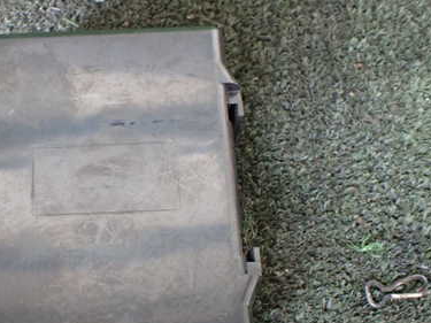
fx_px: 597
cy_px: 213
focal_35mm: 48
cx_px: 120
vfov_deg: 30.1
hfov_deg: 38.8
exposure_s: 1/50
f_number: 2.3
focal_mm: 5.4
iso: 800
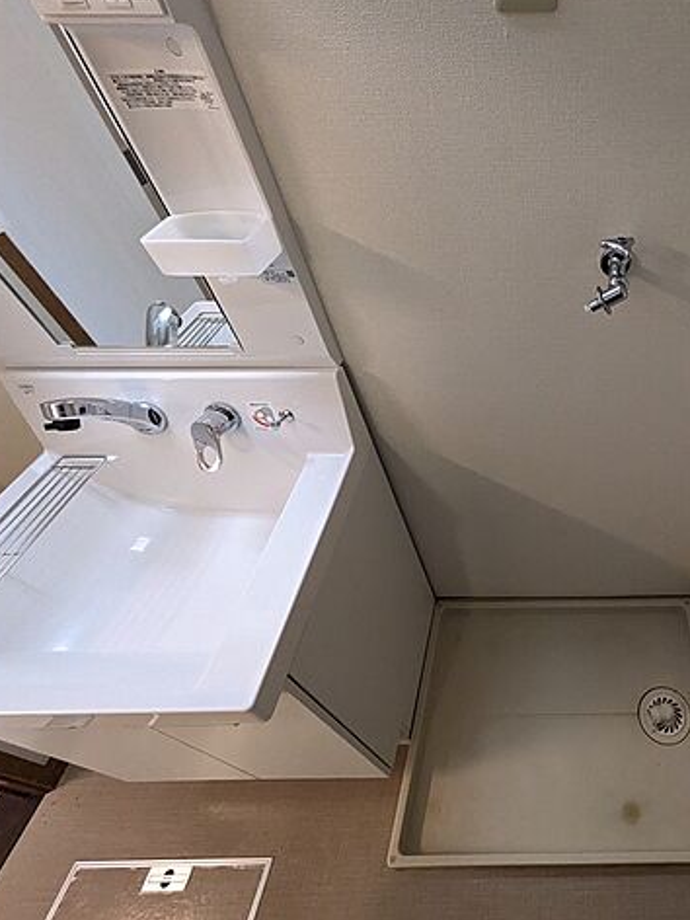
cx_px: 567
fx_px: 505
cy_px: 454
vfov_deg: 84.7
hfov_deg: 62.0
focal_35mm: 19
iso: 638
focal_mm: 1.83
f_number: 2.2
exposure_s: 1/120
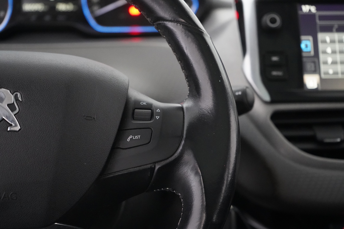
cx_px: 172
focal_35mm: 64
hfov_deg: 31.4
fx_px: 612
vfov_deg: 21.2
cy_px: 114
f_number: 5.6
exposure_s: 1/60
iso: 12800
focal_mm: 64
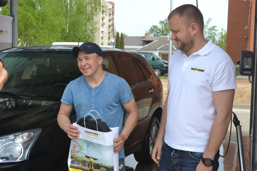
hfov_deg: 36.9
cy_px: 86
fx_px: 385
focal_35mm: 54
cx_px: 128
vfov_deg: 25.1
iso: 400
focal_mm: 36
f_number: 10
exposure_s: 1/250
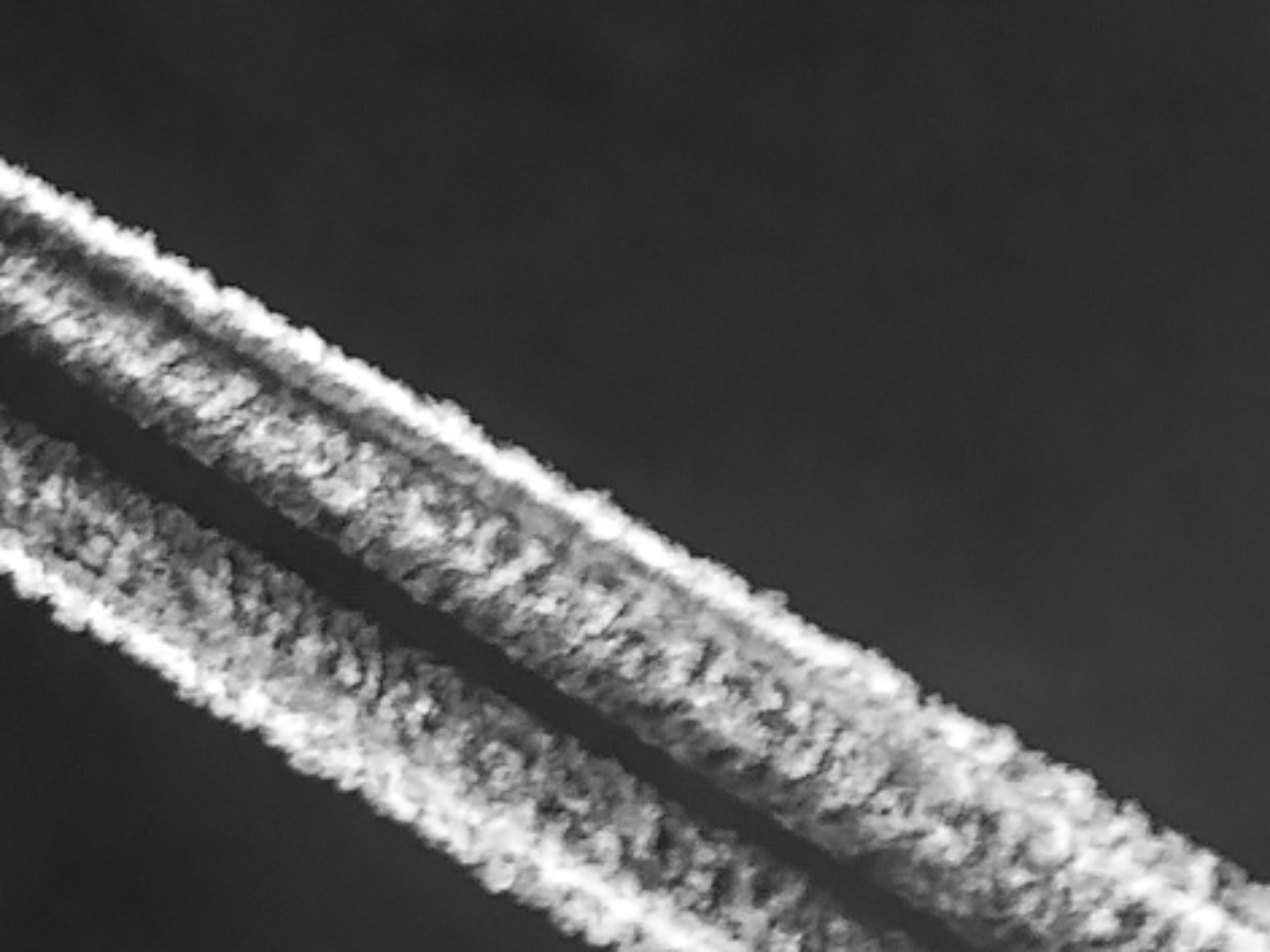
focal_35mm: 1102
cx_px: 97
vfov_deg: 1.3
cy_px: 343
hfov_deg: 1.8
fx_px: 40420
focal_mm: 300
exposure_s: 1/250
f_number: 7.1
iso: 280
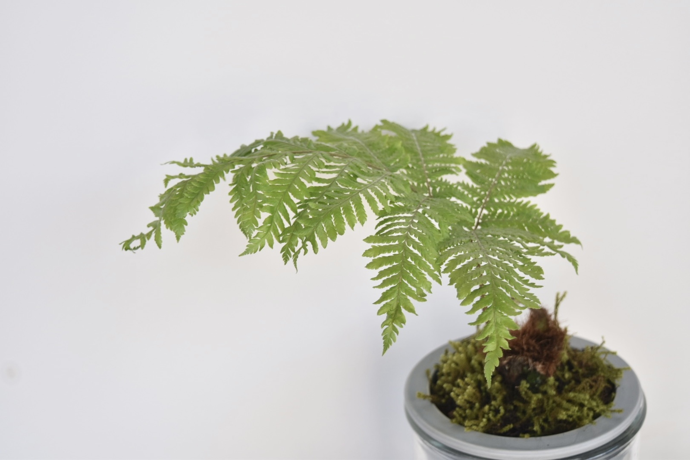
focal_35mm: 60
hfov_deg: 33.4
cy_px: 230
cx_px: 345
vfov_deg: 22.6
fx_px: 1150
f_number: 5
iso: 200
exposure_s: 1/80
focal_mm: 40
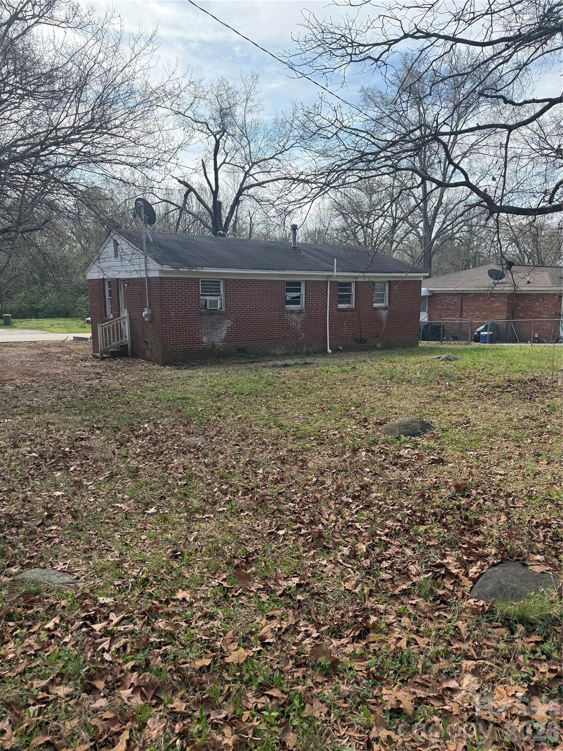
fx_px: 520
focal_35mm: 24
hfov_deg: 56.8
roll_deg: -0.5
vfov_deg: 71.6
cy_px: 376
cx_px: 282
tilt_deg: -9.0
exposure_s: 1/3021
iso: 100
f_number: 1.78
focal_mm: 6.76
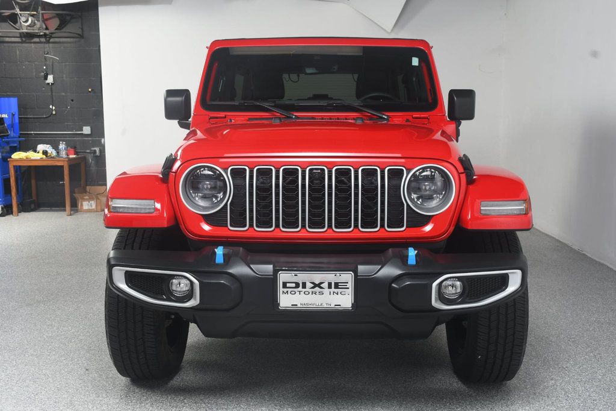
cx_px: 308
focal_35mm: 40
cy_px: 206
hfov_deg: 48.5
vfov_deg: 33.4
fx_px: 684
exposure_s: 1/160
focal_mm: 27
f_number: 8
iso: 100
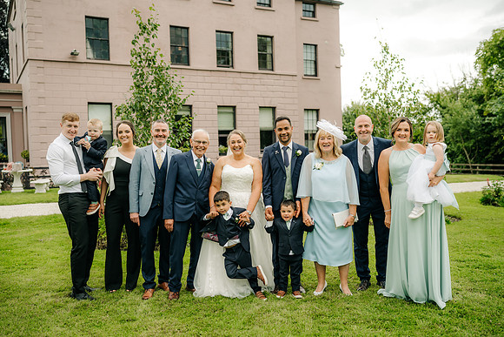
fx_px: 490
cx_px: 252
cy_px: 168
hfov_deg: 54.4
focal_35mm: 35
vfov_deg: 37.9
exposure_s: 1/640
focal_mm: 35
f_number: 2.2
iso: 100
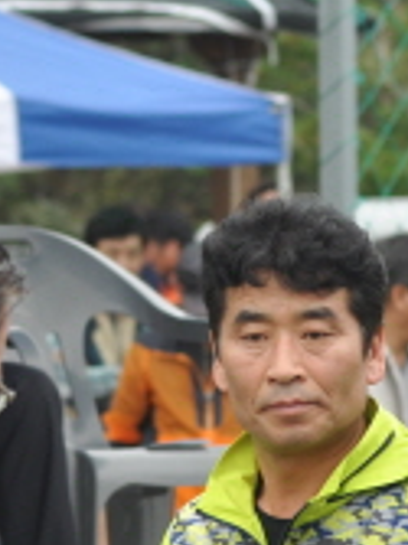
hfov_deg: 2.3
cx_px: 385
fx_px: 10071
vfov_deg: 3.1
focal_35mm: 640
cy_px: 573
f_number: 5
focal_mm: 116
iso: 200
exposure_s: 1/250
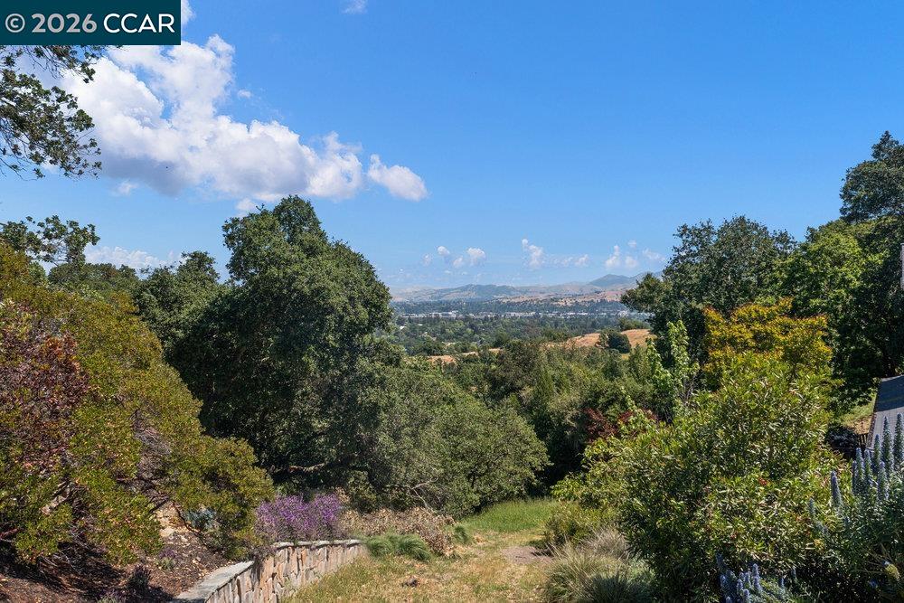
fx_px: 703
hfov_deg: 65.5
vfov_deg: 46.4
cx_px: 452
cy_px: 302
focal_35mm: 28
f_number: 5.6
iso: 100
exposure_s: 1/400
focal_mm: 10.26
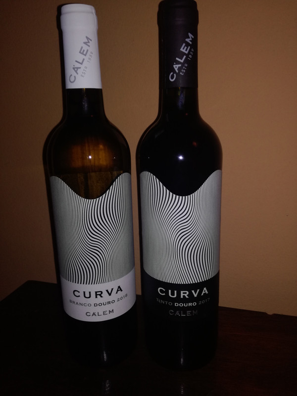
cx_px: 148
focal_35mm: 27
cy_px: 198
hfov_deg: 51.4
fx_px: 309
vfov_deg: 65.3
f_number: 2
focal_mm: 3.79
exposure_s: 1/50
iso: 80
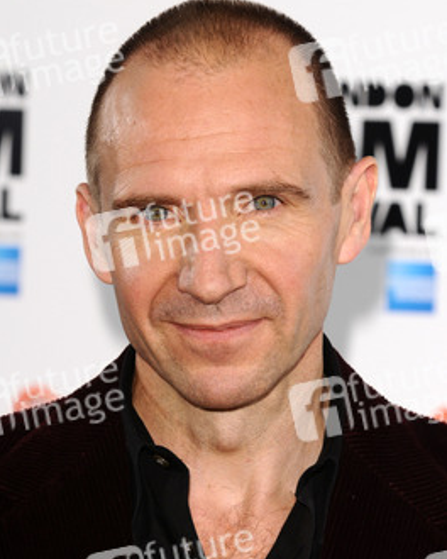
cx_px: 223
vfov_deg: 6.9
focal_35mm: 282
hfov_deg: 5.5
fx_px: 4656
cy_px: 317
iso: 320
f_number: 5.6
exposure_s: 1/200
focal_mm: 165
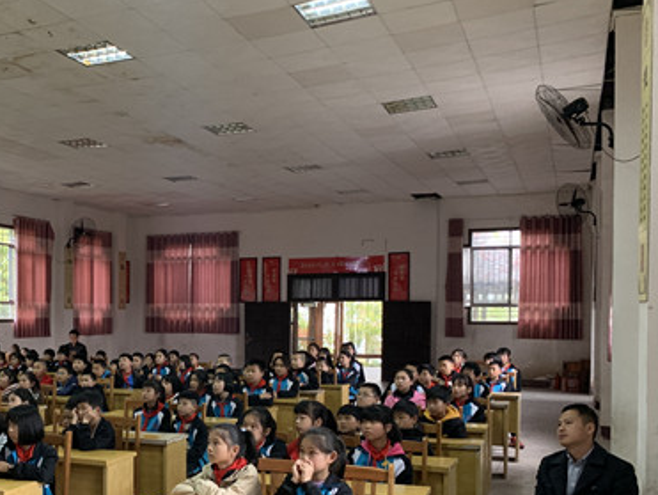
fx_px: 799
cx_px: 140
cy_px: 334
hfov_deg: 42.9
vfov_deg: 34.1
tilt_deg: -1.6
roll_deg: +0.4
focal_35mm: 42
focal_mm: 4.25
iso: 320
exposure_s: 1/33
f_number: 1.8
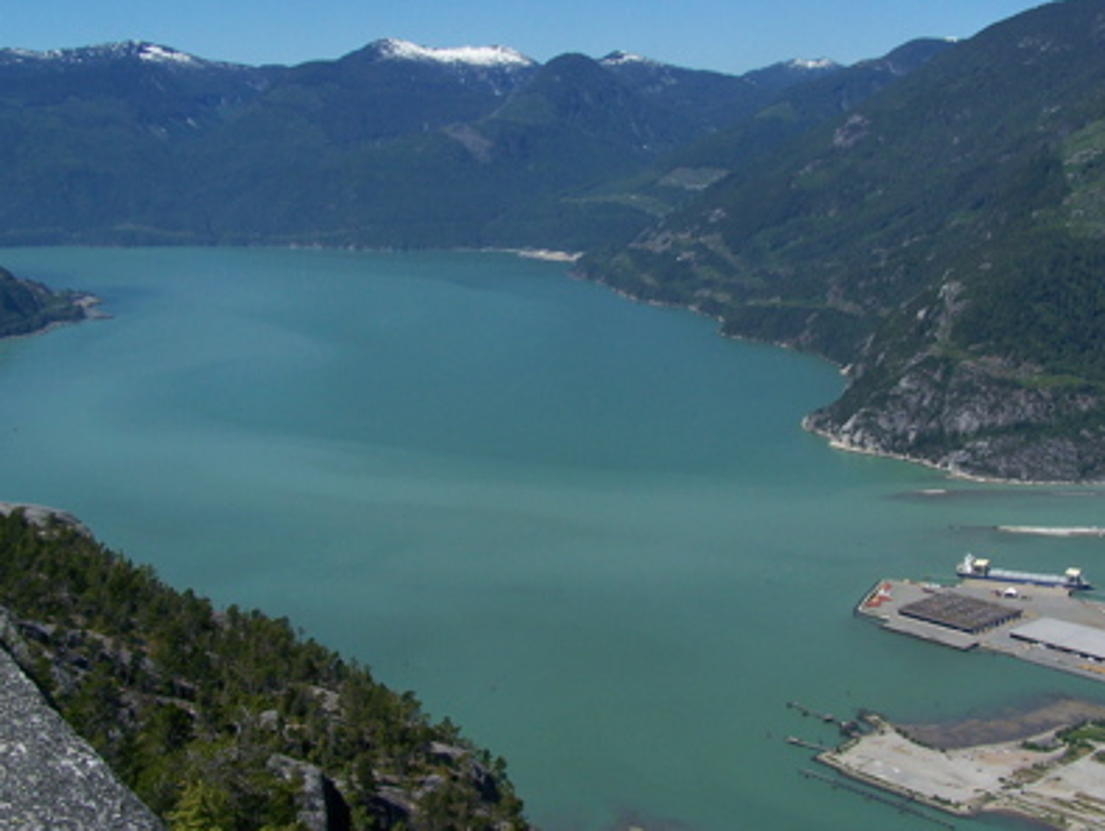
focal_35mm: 48
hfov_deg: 39.5
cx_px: 631
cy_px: 438
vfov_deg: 30.3
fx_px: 1534
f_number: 5.6
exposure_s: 1/500
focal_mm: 6.3
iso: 80
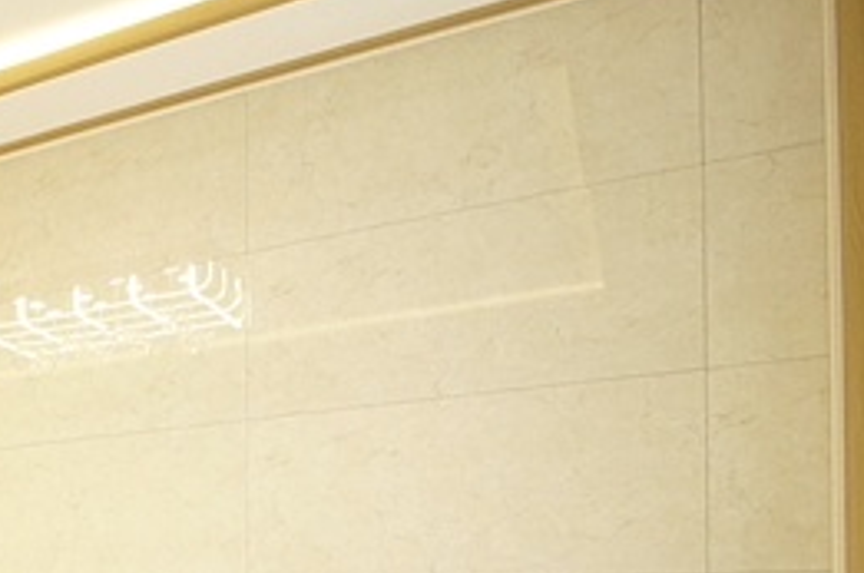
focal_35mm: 46
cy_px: 629
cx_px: -394
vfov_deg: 26.8
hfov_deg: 29.1
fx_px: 1102
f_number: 9
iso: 1600
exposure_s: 1/60
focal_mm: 10
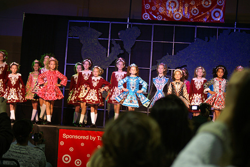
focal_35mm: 105
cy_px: 84
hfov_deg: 19.5
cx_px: 125
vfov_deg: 13.0
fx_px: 729
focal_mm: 70
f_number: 4
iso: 400
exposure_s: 1/40
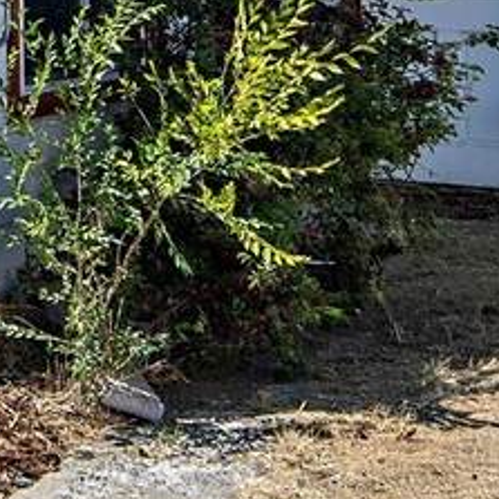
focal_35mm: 112
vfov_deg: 14.5
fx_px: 1827
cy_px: -239
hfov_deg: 13.2
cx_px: -530
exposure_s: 1/250
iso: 200
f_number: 11
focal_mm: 23
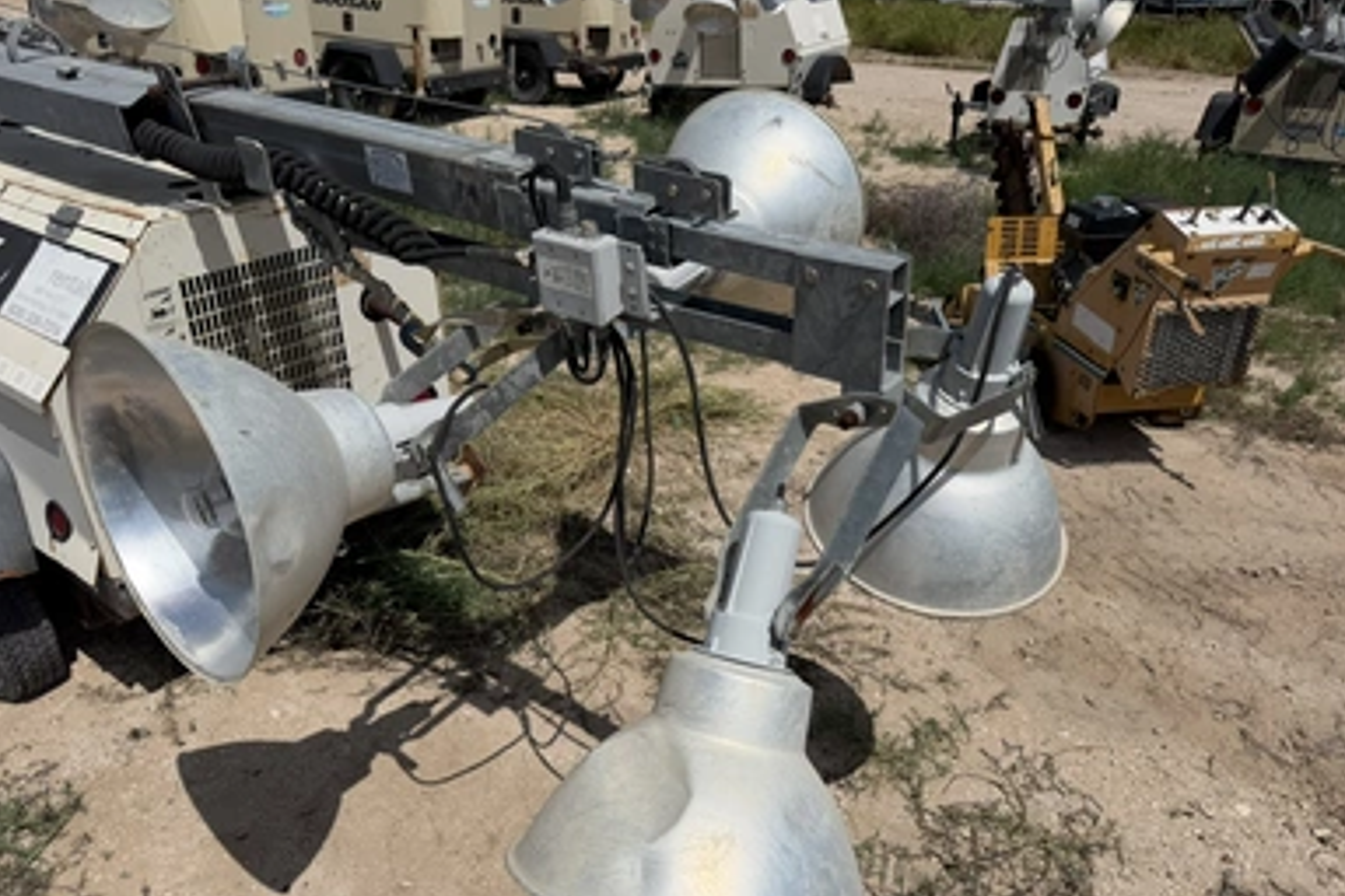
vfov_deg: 49.4
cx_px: 658
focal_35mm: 26
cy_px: 508
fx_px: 971
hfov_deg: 69.4
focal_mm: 6.76
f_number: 1.78
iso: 100
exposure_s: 1/14286
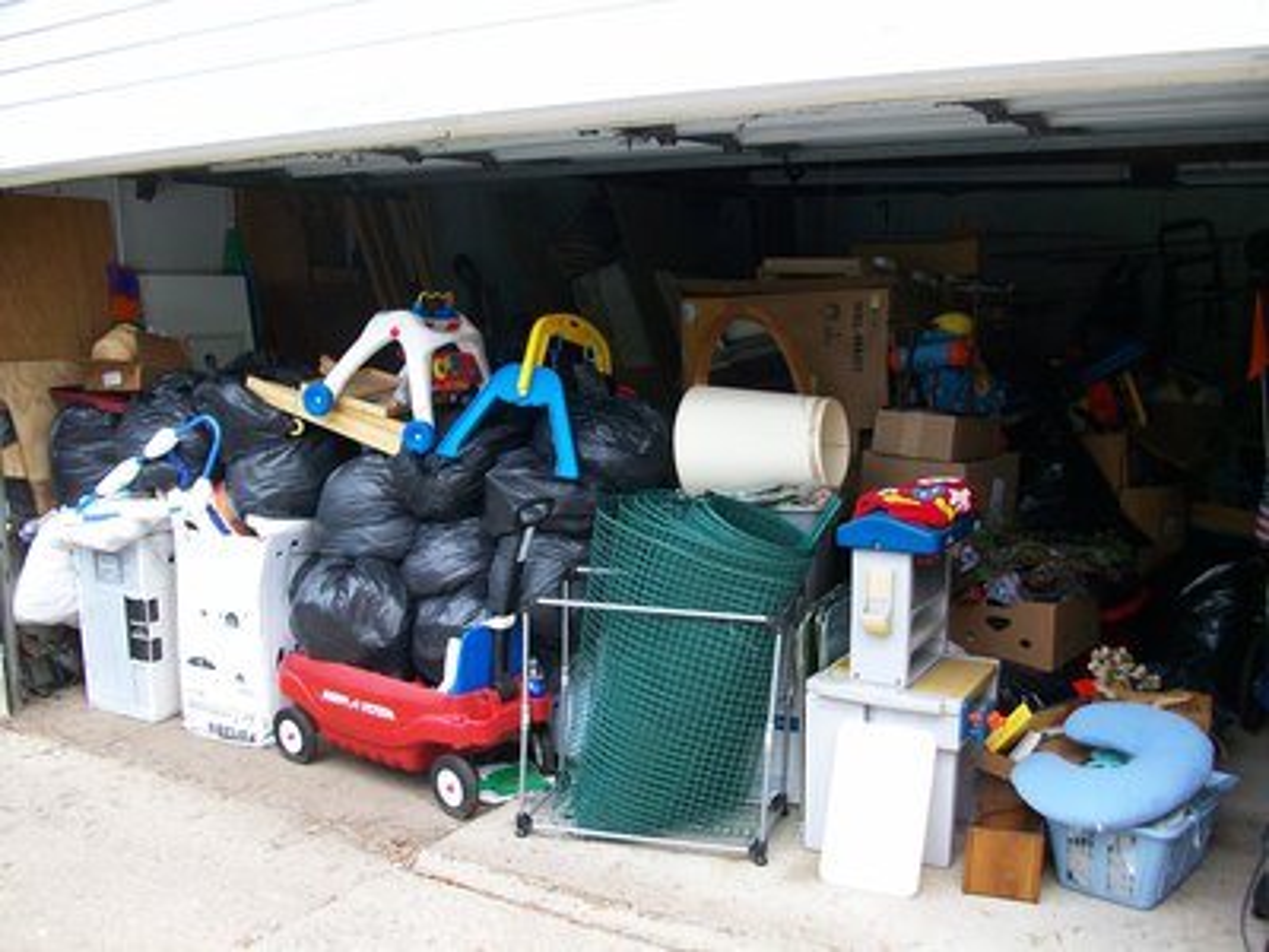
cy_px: 476
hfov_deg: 54.0
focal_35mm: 34
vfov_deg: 41.8
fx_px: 1246
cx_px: 634
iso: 80
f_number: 2.8
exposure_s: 1/123
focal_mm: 5.7
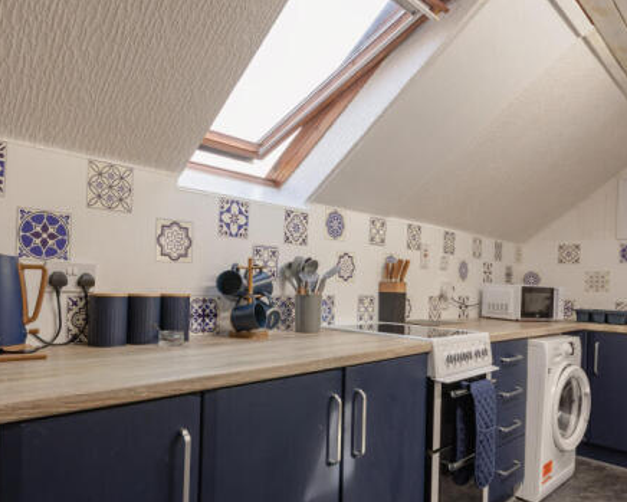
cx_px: 272
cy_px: 278
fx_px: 445
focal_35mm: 24
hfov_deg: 70.0
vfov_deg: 58.7
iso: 400
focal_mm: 17
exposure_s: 1/25
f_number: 8
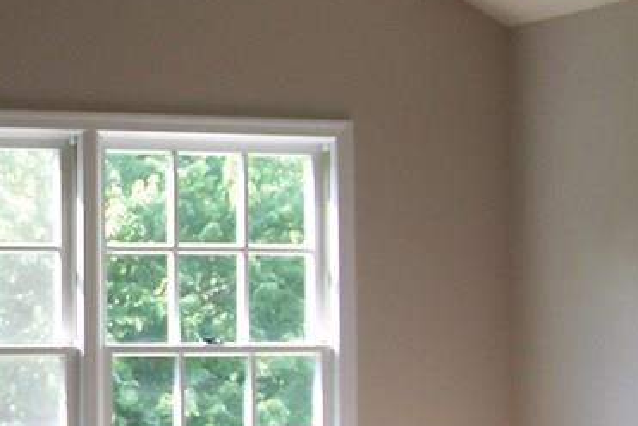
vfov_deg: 12.6
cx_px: -124
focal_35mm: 109
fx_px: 1933
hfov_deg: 17.8
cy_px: 198
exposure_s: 1/60
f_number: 2.8
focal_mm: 6.3
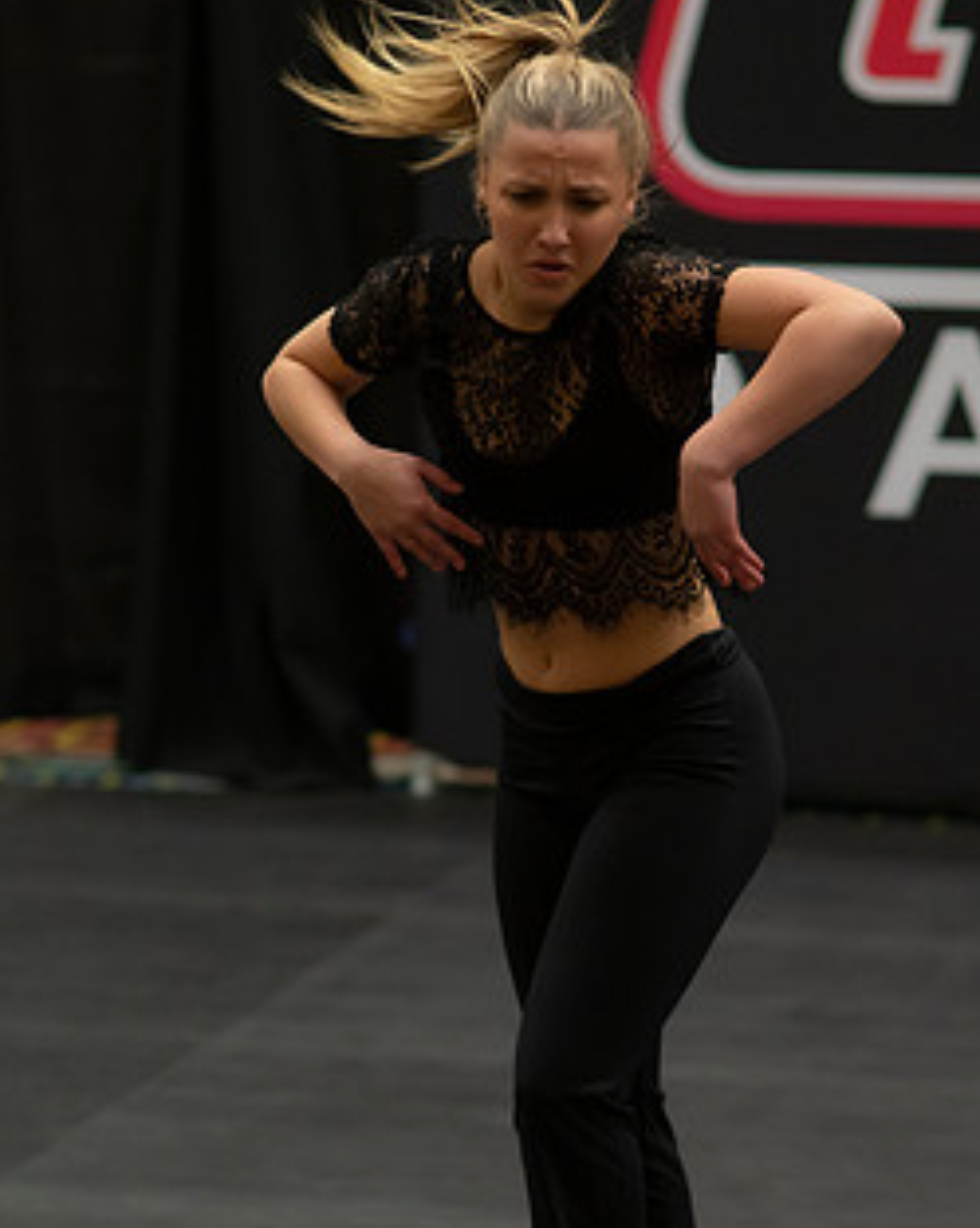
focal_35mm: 172
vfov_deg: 11.2
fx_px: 6245
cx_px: 508
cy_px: 732
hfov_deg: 9.0
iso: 1250
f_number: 2
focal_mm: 85
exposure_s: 1/640
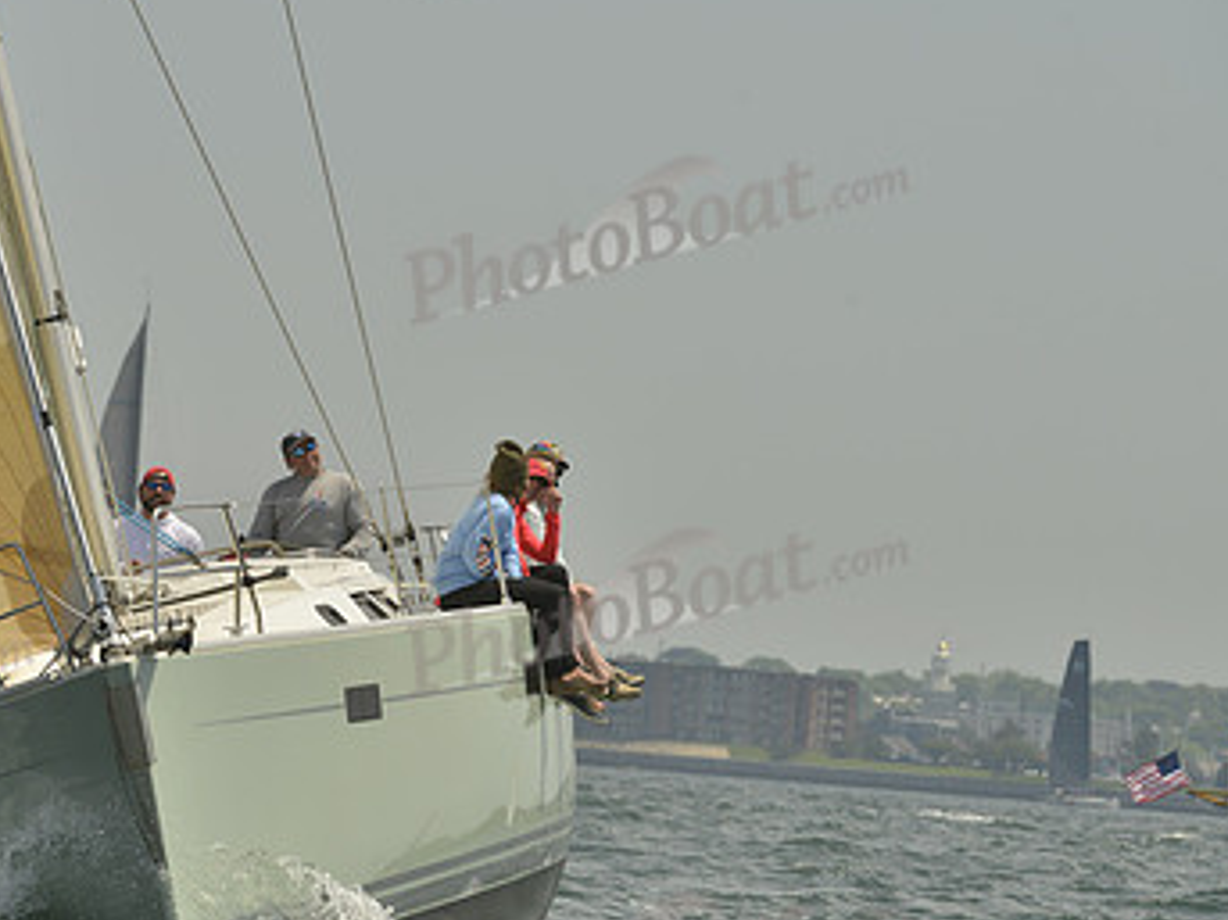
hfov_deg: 5.5
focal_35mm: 358
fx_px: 12696
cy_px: 467
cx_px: 222
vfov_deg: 4.2
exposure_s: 1/1000
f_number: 9
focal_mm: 220
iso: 280
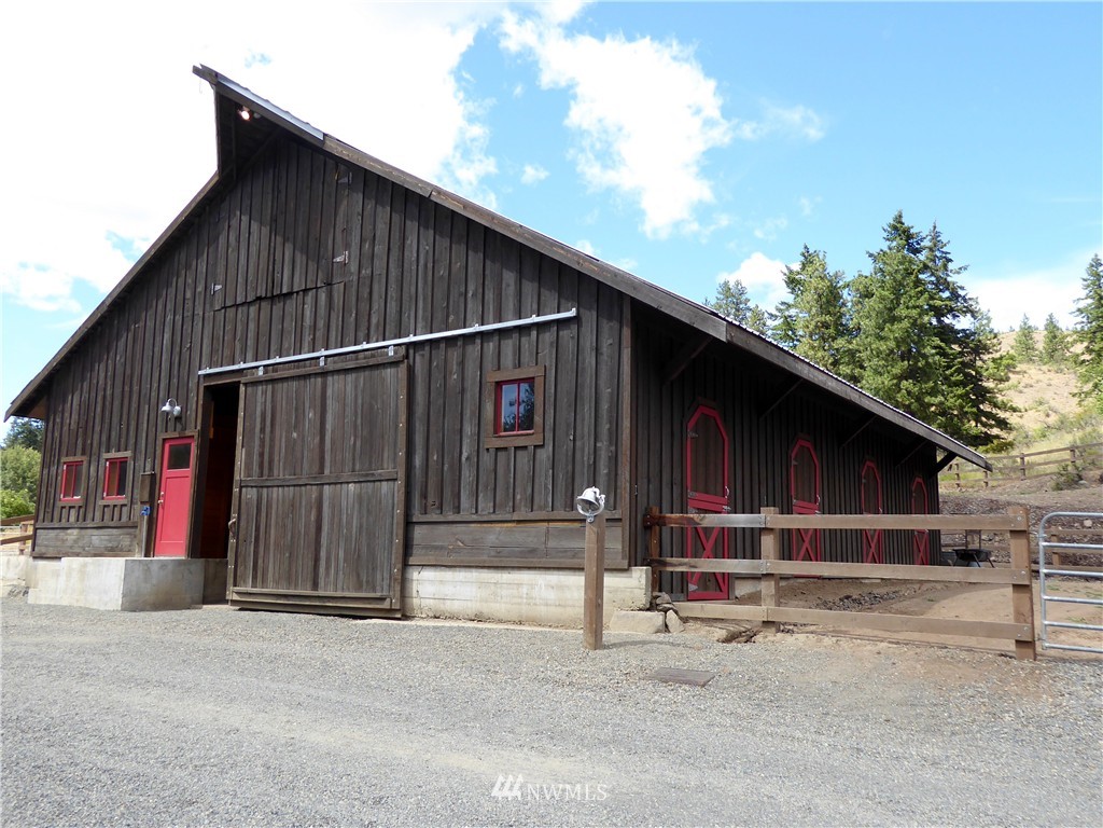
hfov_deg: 61.7
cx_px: 552
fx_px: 924
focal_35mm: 29
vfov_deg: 48.2
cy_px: 414
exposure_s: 1/320
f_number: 3.5
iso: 80
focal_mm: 5
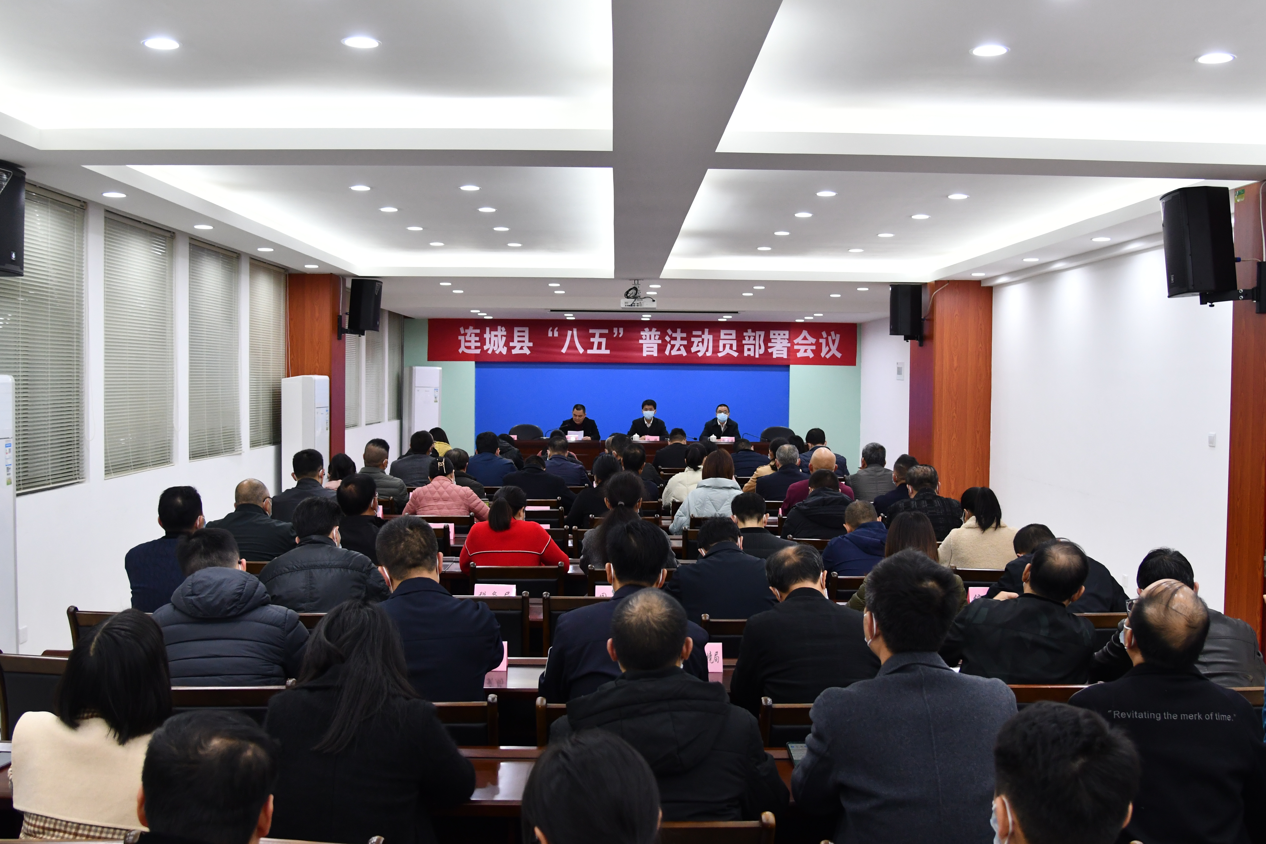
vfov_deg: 36.9
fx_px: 1266
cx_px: 633
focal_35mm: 36
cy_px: 422
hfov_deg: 53.1
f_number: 4
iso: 1400
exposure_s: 1/125
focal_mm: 24
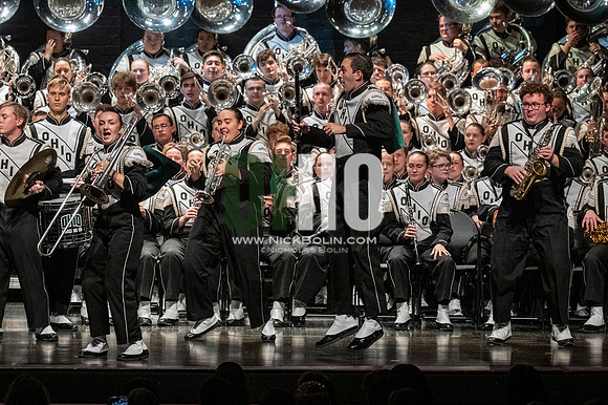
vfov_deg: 6.1
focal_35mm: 225
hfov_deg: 9.2
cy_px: 202
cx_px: 304
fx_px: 3798
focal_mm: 150
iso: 4000
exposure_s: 1/500
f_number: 4
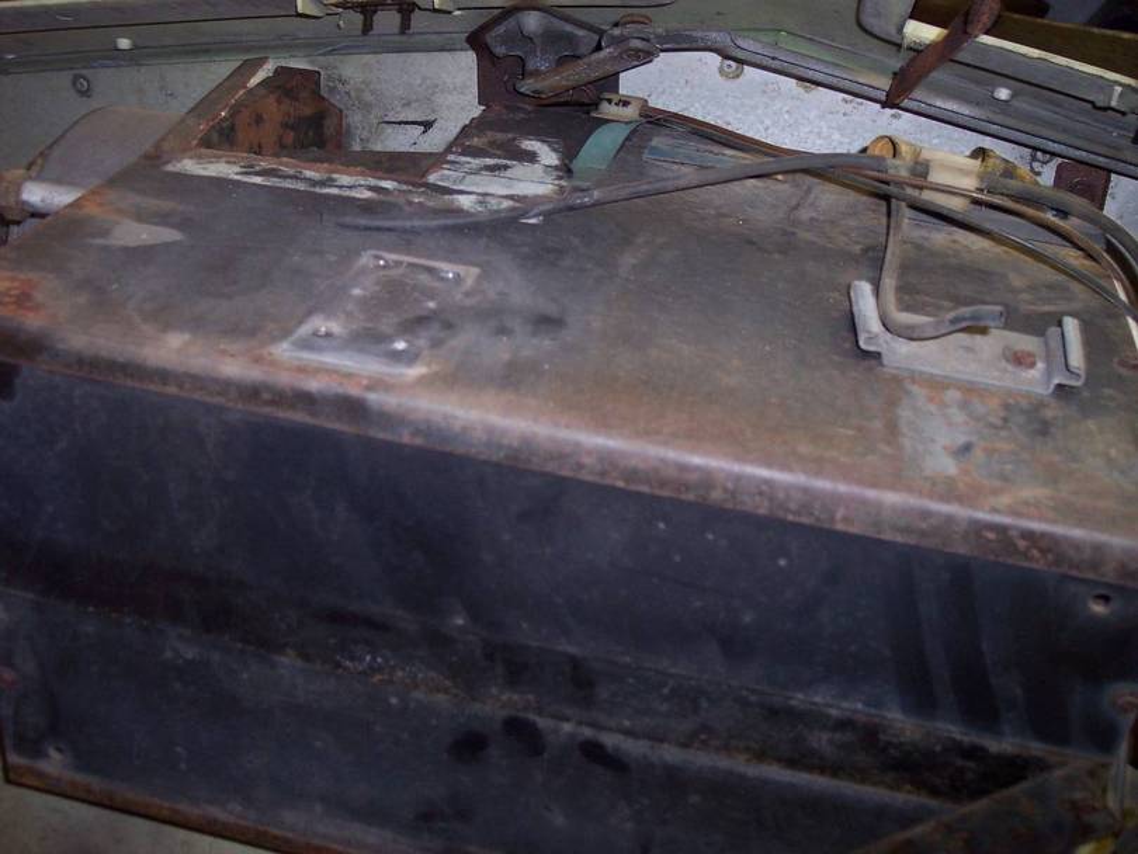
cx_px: 569
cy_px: 427
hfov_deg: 49.0
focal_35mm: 38
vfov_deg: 37.7
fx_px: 1250
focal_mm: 8
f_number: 2.8
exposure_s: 1/30
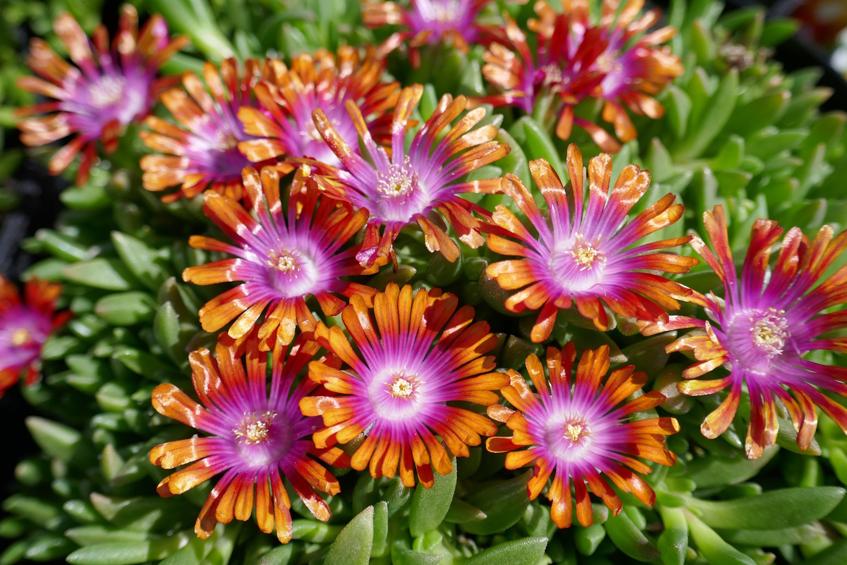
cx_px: 424
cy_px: 282
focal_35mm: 35
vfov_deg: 37.9
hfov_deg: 54.4
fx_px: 823
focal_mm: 12.7
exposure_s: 1/1300
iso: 125
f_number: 3.4
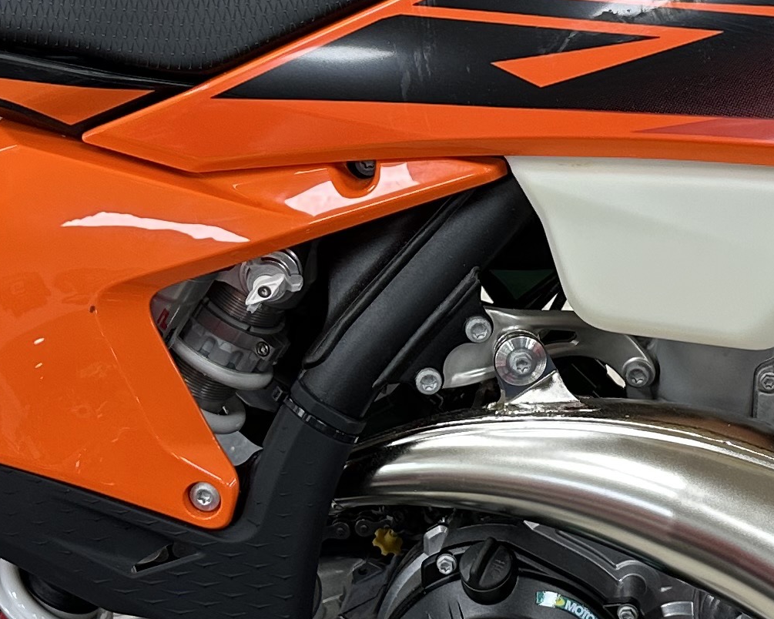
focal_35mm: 94
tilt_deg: -29.7
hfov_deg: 20.3
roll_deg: +8.0
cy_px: 199
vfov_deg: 16.3
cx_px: 544
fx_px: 2153
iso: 125
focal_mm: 6.86
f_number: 1.78
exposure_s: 1/60
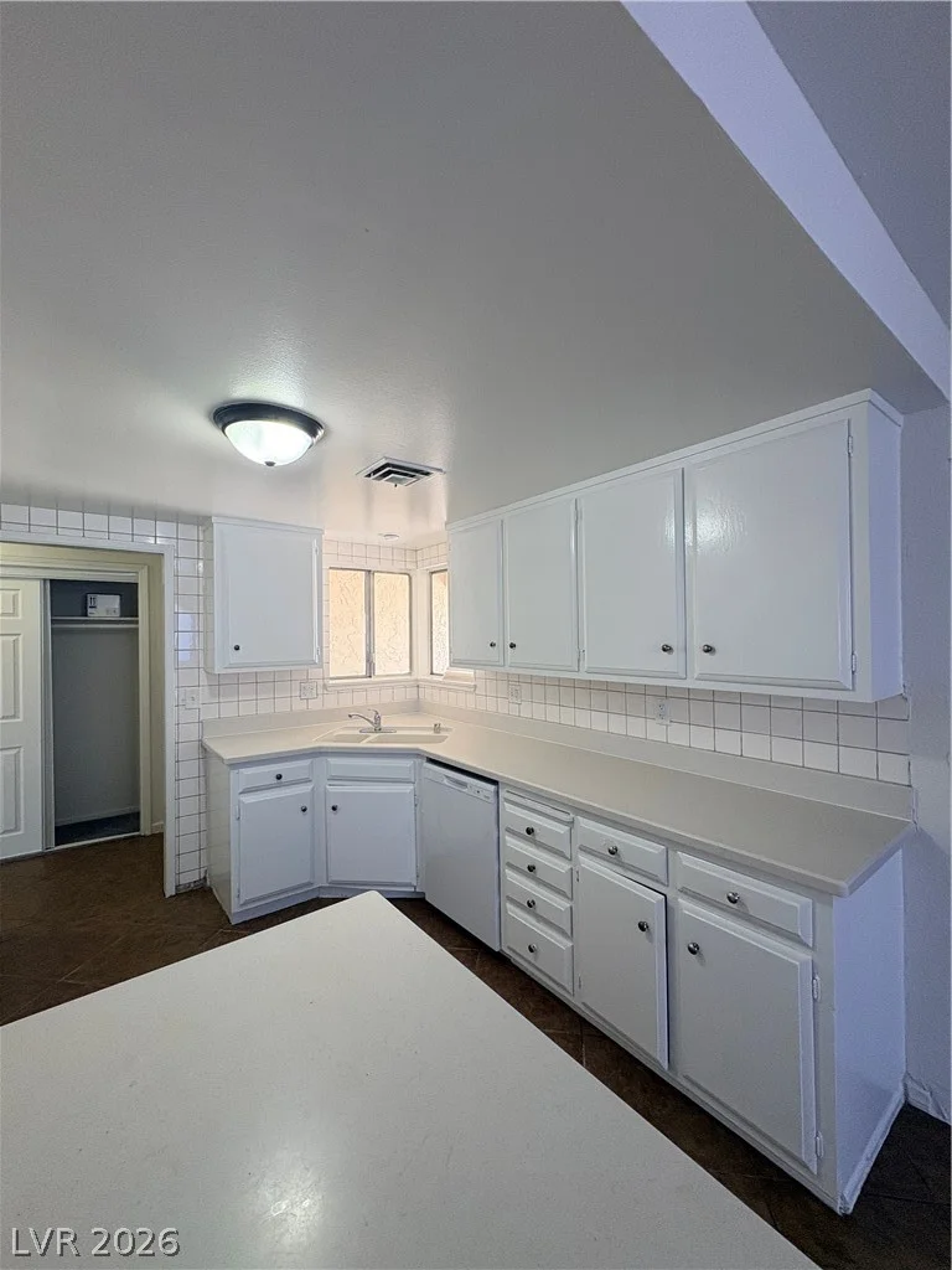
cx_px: 476
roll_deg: +0.5
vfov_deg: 102.1
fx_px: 513
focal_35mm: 14
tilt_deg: +0.8
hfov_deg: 85.7
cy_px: 635
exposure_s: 1/120
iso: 125
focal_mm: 2.22
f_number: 2.2
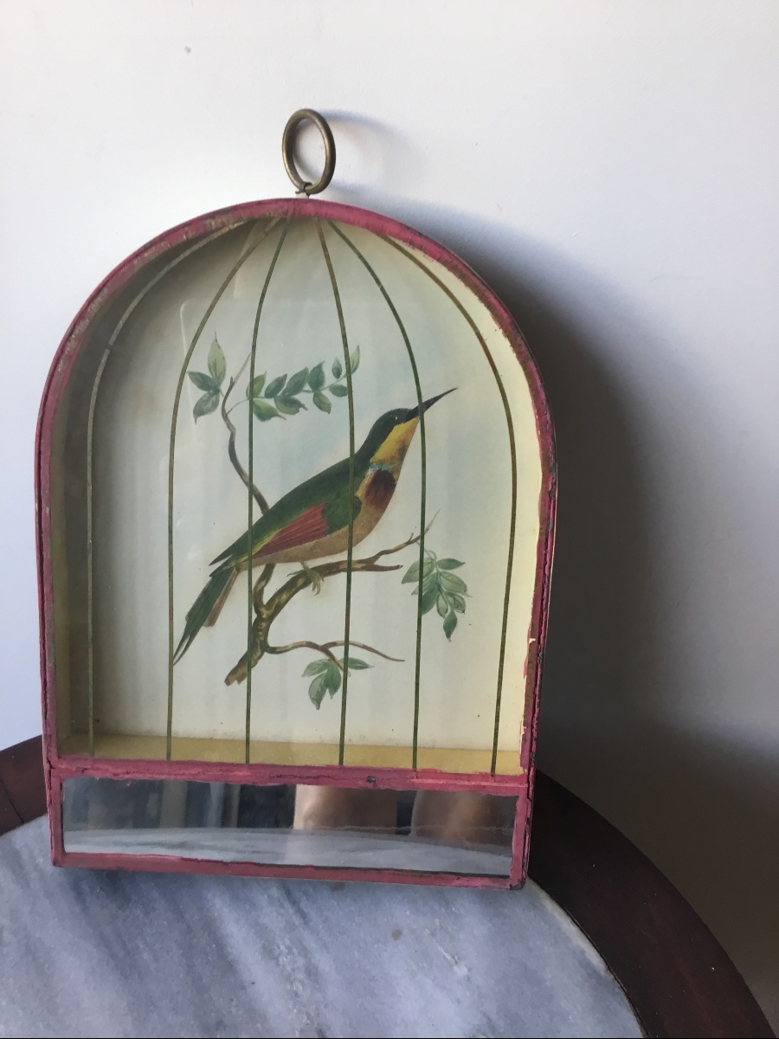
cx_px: 390
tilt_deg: -40.2
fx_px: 930
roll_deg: +0.7
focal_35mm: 31
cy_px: 520
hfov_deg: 45.4
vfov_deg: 58.4
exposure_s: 1/33
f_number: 2.4
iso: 25
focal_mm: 3.3
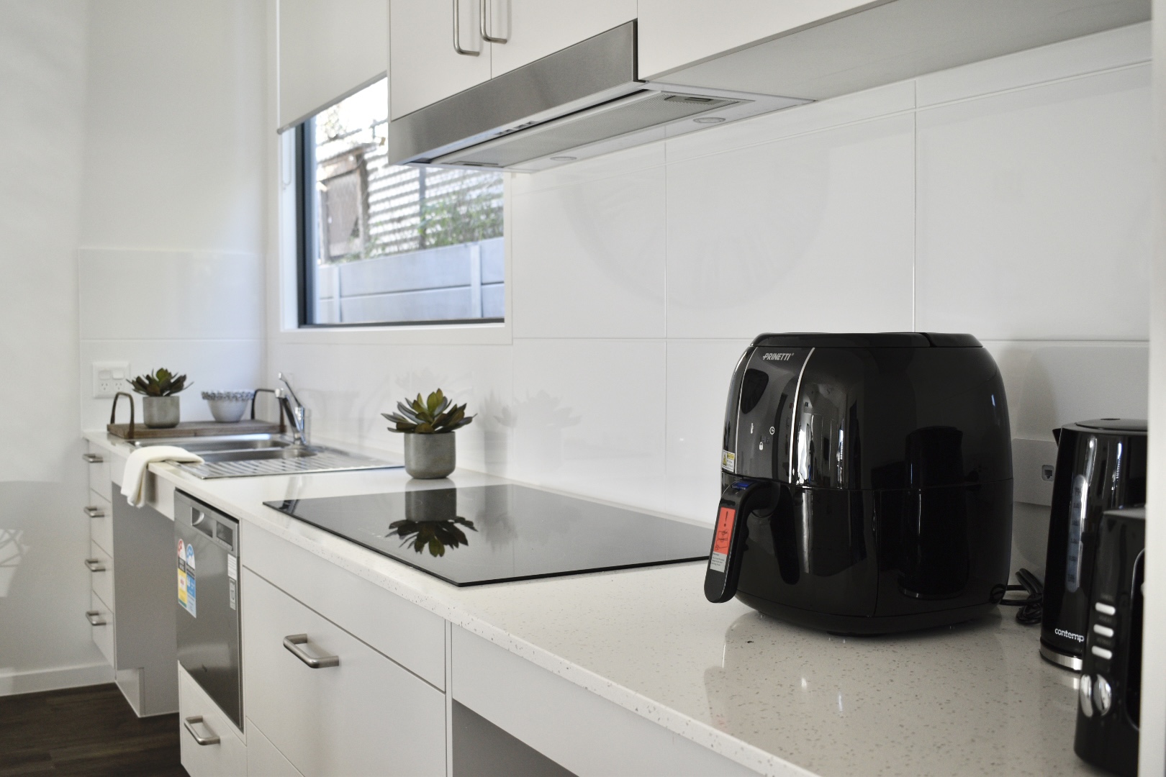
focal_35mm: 38
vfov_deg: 35.5
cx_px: 583
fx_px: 1214
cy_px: 388
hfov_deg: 51.3
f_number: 5
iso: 400
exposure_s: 1/100
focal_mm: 25
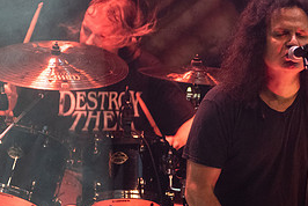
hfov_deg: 4.1
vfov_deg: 2.7
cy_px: 105
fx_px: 4308
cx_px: 216
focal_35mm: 503
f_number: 3.2
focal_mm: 200
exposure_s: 1/100
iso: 3200
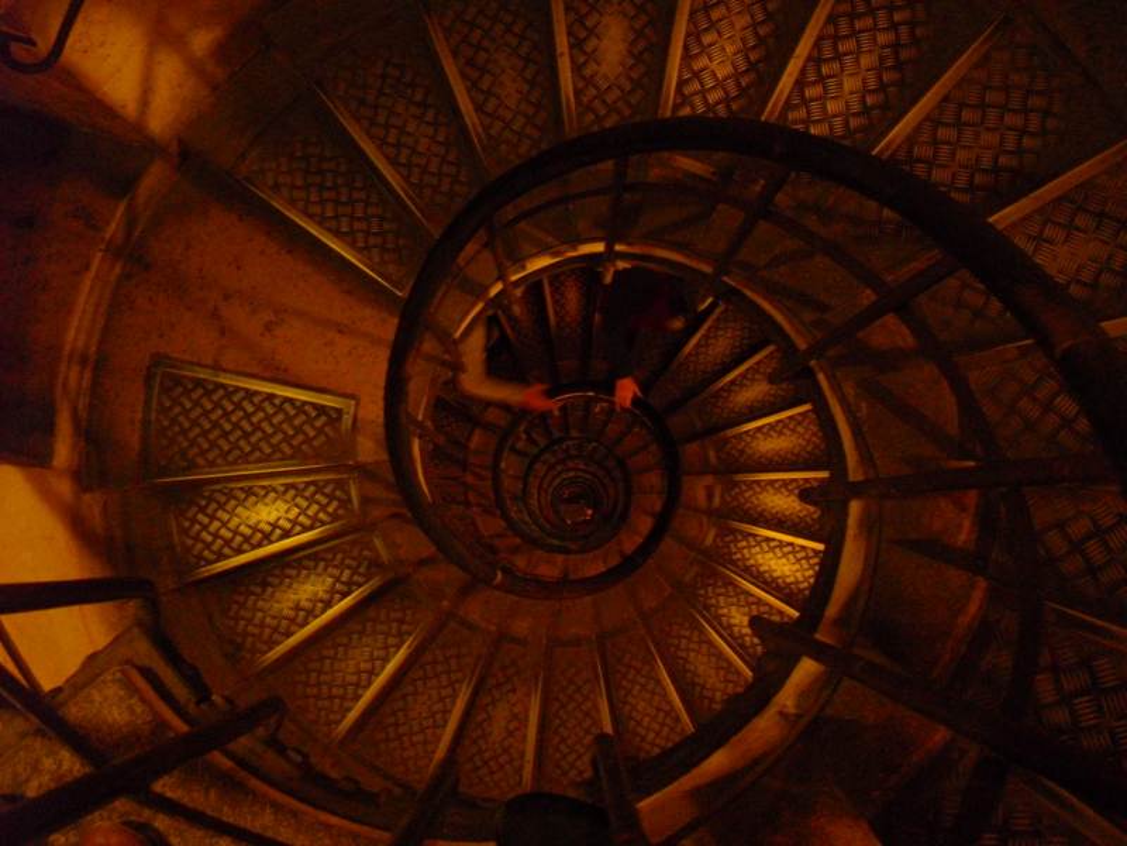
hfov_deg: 51.4
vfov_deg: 39.7
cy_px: 423
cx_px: 564
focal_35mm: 36
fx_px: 1172
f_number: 3.1
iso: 800
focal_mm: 6.3
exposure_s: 1/8
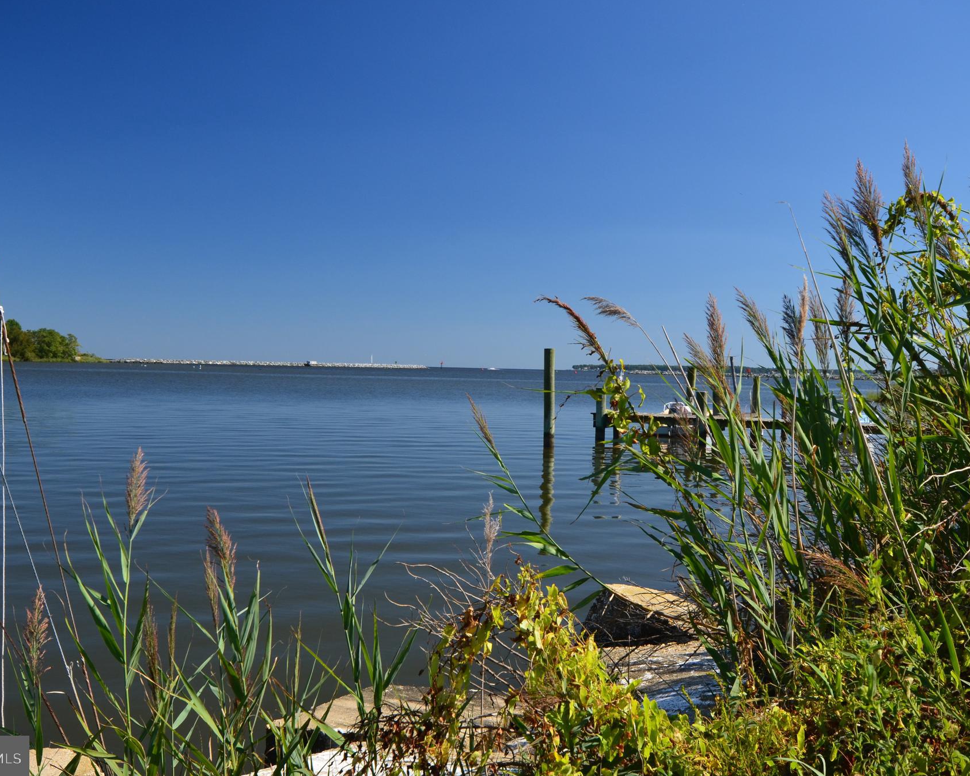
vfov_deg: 36.5
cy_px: 387
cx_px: 492
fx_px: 1177
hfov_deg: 44.8
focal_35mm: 41
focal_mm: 24
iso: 400
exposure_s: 1/200
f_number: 10
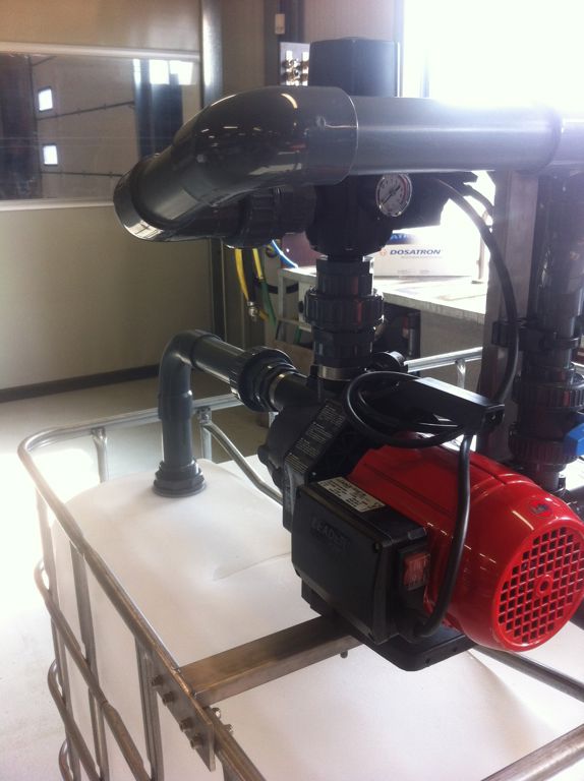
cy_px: 390
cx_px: 292
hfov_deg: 40.6
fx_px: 789
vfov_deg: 52.7
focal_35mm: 35
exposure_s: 1/60
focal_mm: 3.85
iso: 100
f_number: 2.8
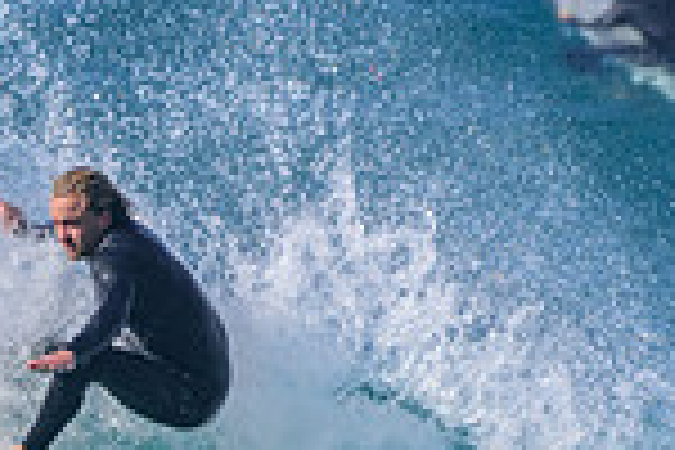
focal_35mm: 2891
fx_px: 54202
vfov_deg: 0.5
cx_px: -198
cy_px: 610
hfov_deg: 0.7
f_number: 5.6
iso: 320
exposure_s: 1/2000
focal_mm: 500
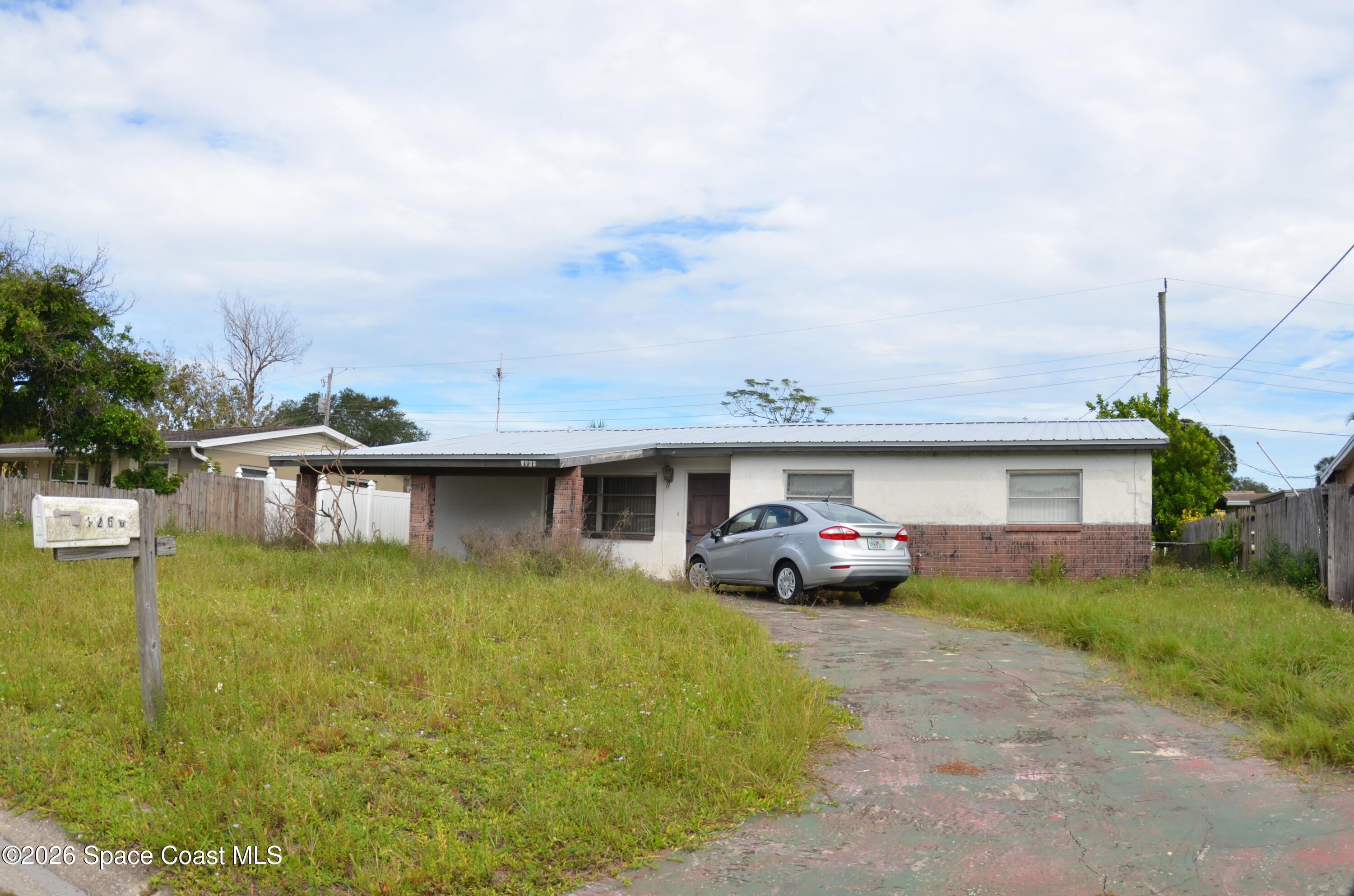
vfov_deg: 50.2
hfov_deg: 70.5
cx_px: 677
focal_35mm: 26
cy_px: 448
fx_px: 957
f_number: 8
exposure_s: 1/250
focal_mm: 17
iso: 125
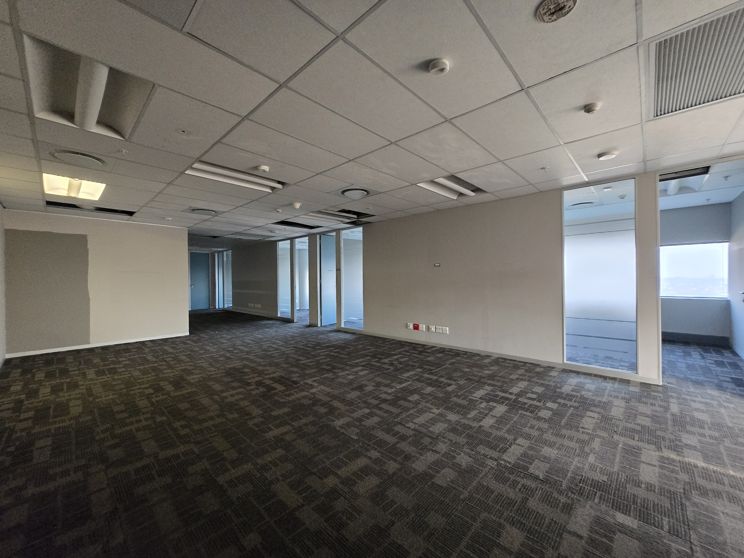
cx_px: 372
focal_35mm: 13
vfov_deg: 89.9
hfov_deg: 106.2
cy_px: 279
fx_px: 279
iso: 640
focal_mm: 1.7
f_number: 2.2
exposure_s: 1/50
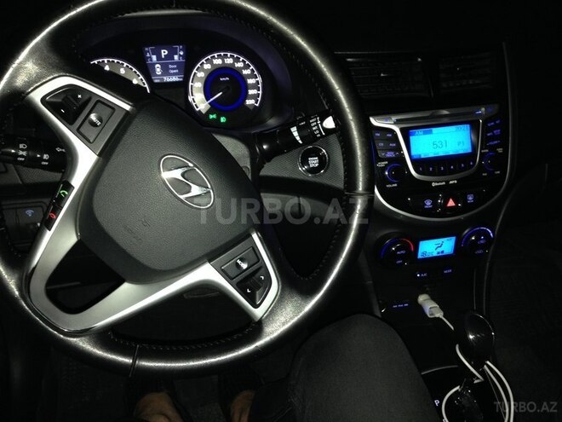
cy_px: 211
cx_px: 281
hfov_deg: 55.4
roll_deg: -0.4
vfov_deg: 42.9
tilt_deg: -31.4
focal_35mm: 33
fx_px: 536
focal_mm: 4.12
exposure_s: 1/16
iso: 160
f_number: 2.4
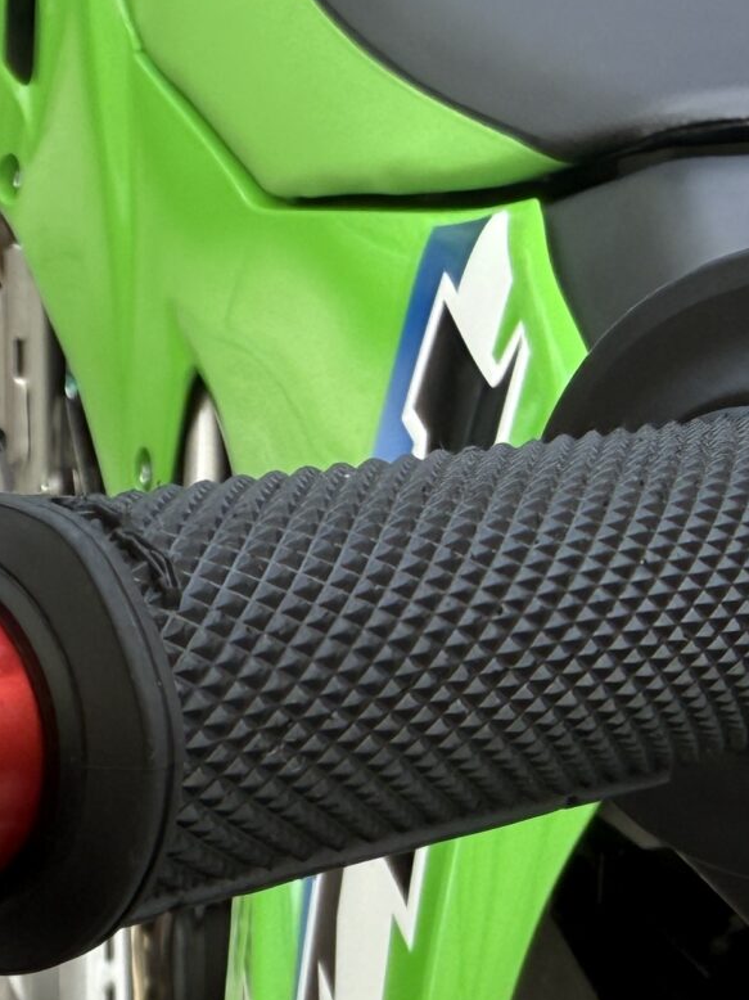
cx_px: -42
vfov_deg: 24.0
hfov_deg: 18.1
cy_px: 914
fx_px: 2280
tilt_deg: -55.4
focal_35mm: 79
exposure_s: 1/150
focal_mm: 2.22
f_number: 2.2
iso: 40
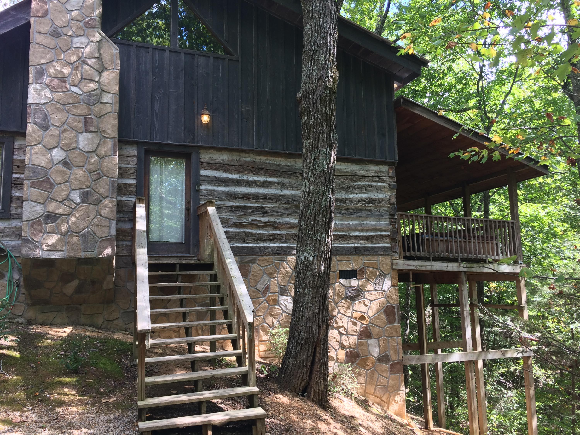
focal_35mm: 29
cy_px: 218
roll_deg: +1.6
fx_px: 486
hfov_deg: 61.7
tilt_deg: +7.6
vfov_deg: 48.2
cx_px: 290
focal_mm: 4.15
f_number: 2.2
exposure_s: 1/120
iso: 40
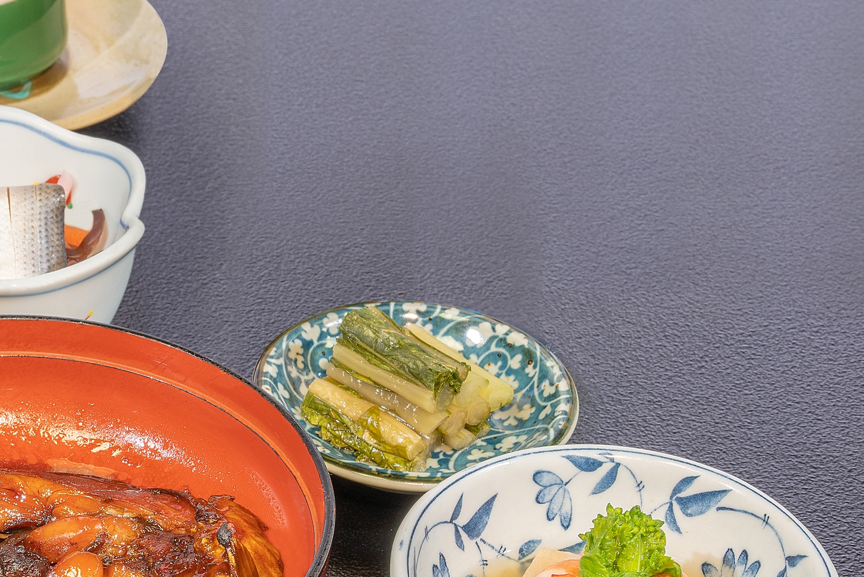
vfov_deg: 10.2
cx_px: -238
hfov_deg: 14.7
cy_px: 510
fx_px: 3216
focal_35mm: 134
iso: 100
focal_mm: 50
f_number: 11
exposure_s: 1/1.67
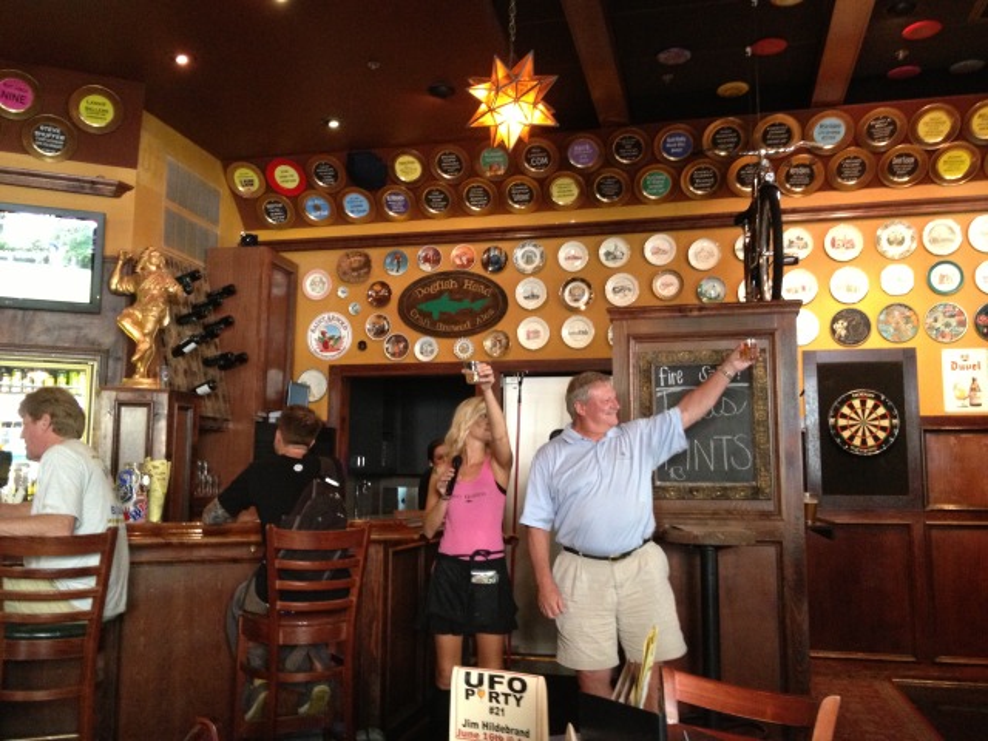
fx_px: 999
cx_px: 494
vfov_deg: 40.7
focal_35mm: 35
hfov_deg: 52.6
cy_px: 370
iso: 400
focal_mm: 4.28
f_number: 2.4
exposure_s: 1/15
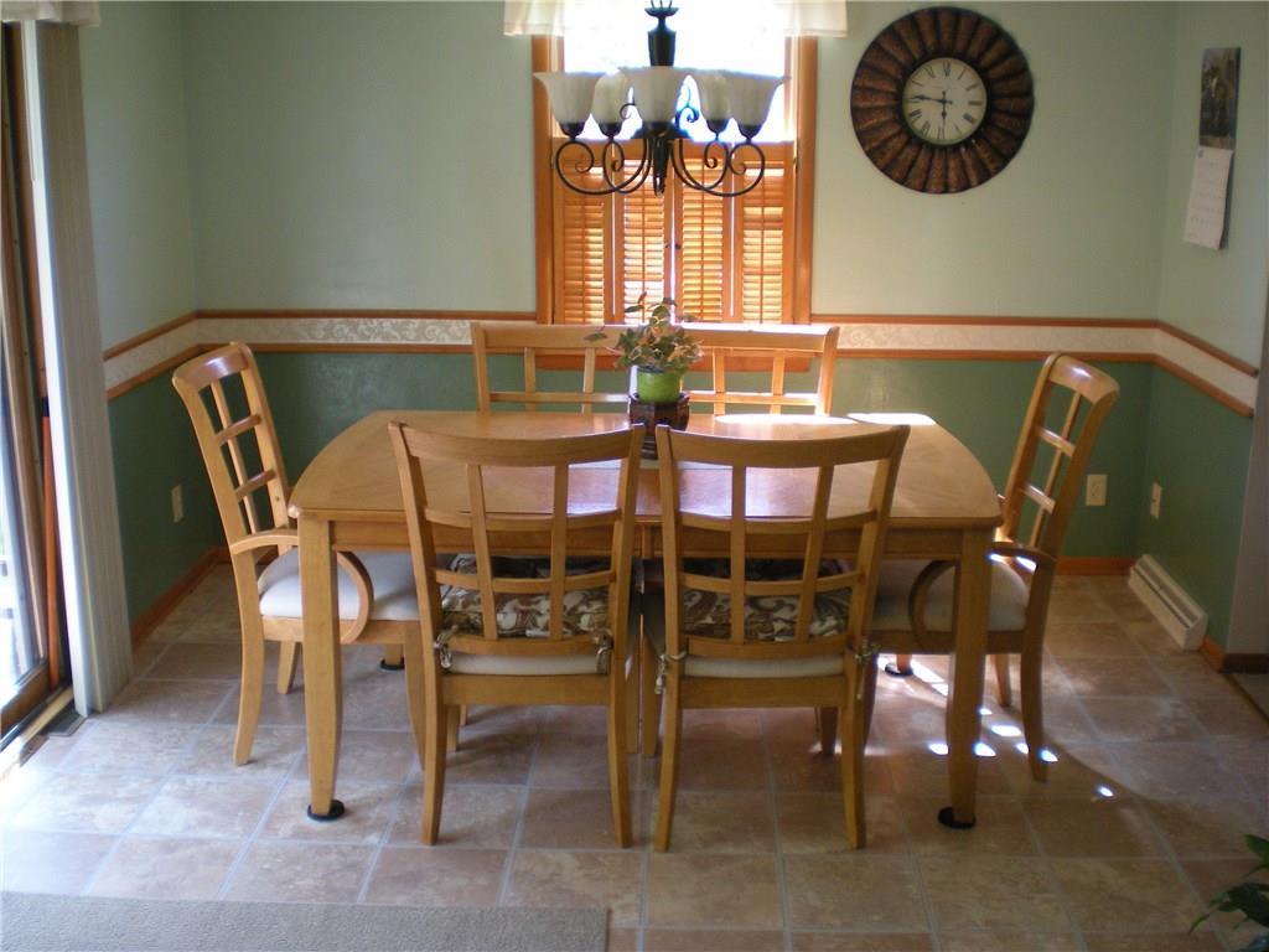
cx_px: 634
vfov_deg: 37.7
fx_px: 1393
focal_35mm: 38
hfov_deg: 49.0
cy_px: 476
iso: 194
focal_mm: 6.3
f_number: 3.1
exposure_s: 1/60.6
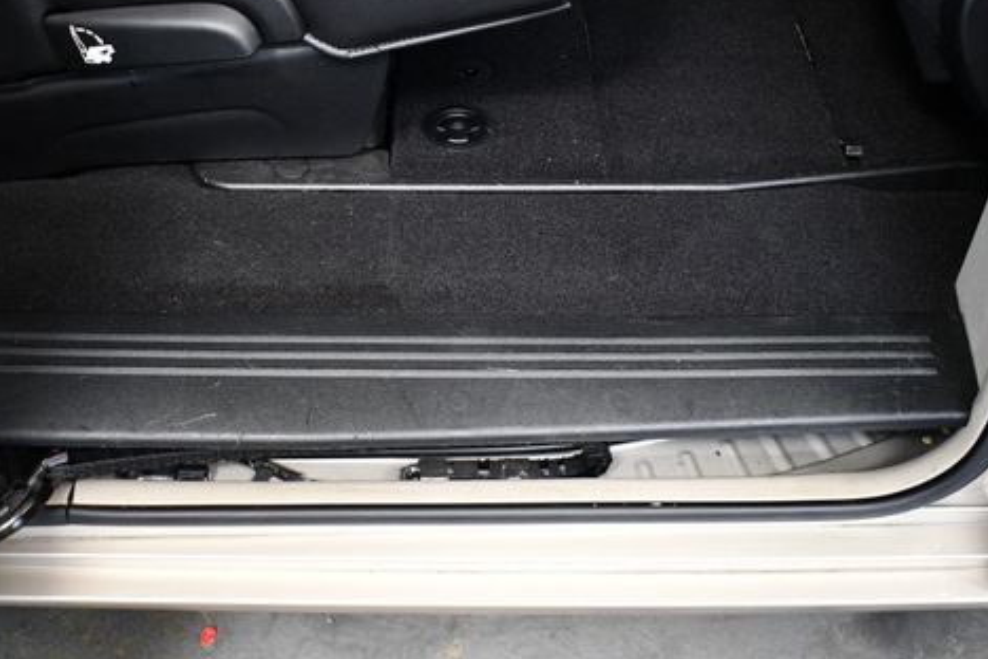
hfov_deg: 47.4
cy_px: 300
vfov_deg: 32.6
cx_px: 454
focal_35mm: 41
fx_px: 1125
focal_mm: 20
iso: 3200
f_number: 3.8
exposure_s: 1/60
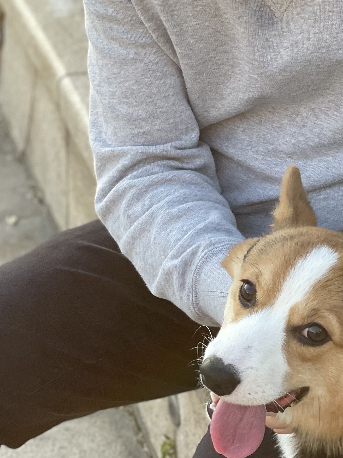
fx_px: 1453
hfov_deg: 13.4
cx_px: 271
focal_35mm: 110
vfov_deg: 17.7
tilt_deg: -23.0
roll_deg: +1.6
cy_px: 86
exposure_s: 1/122
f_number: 2
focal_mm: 6
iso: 40
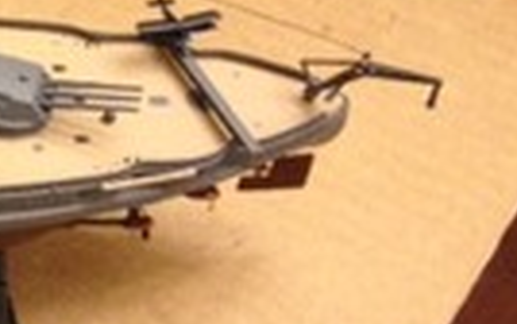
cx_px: -424
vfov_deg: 9.5
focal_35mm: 138
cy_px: 48
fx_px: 1946
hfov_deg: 13.5
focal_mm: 4.28
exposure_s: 1/20
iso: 320
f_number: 2.4
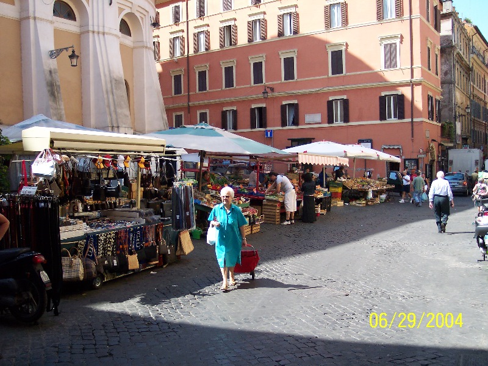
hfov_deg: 49.0
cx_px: 244
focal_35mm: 38
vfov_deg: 37.7
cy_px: 183
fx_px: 536
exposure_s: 1/500
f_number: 2.8
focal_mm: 8
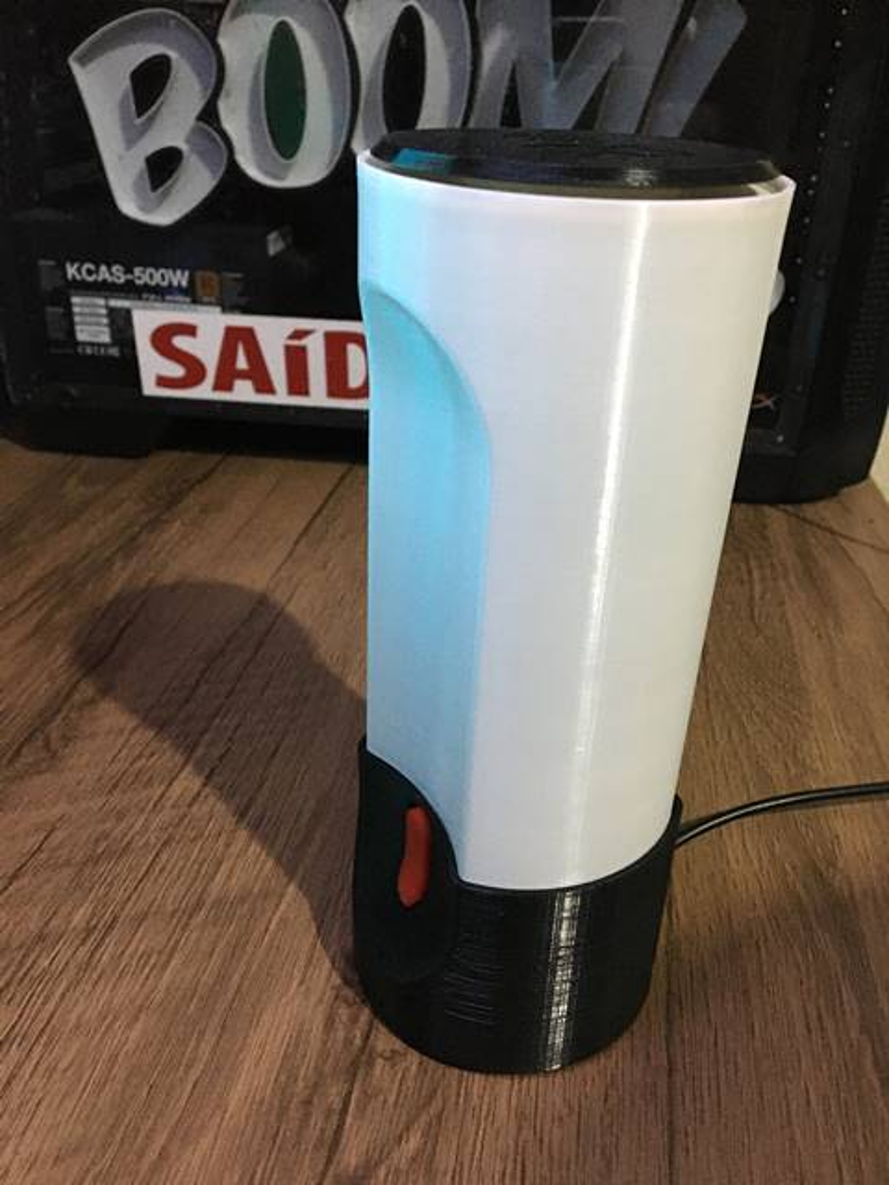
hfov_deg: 48.2
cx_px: 444
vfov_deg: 61.7
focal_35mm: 29
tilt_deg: -28.7
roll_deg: -1.3
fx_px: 993
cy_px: 592
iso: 250
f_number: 2.2
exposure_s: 1/15
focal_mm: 4.15
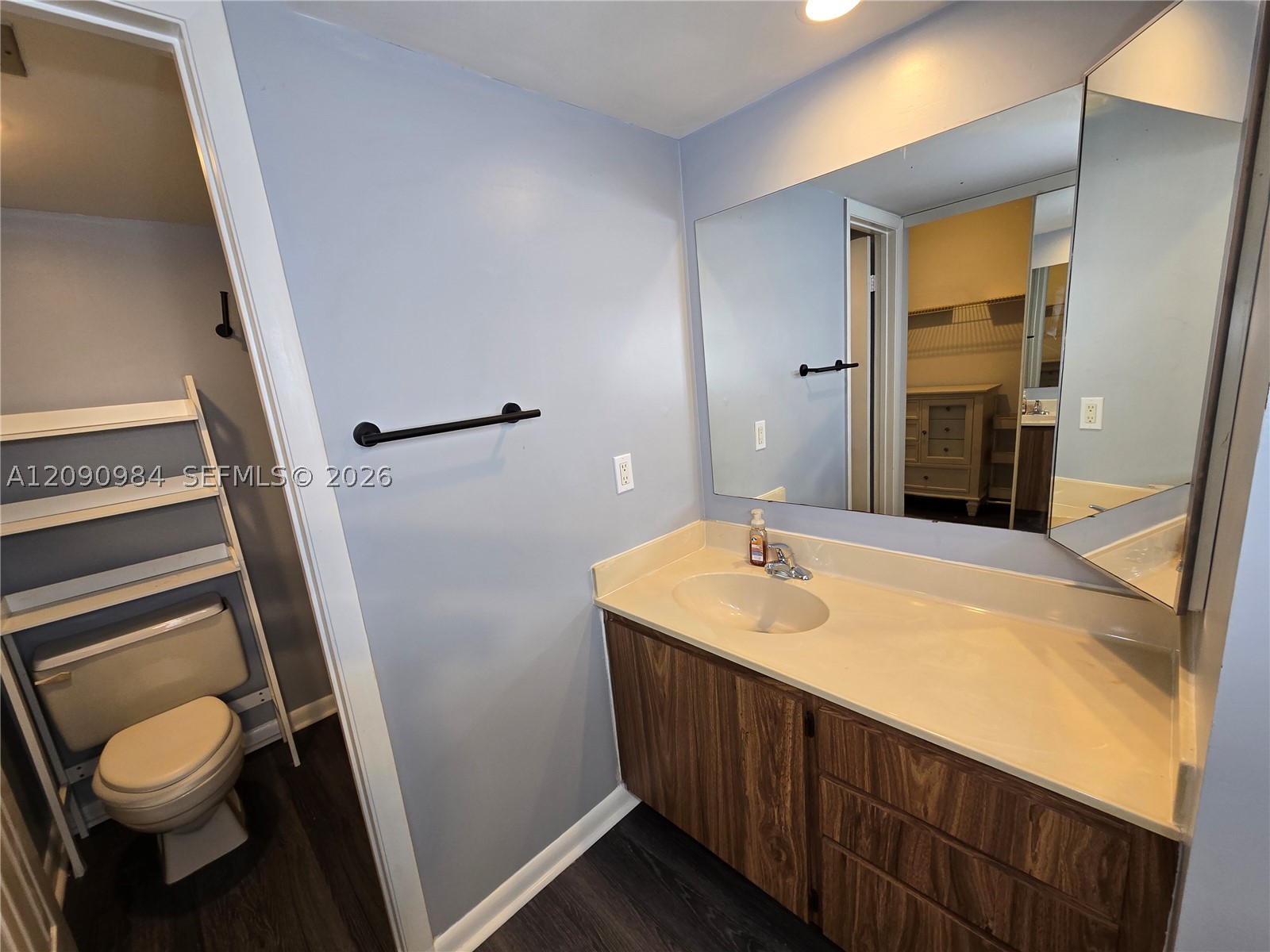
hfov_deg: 106.2
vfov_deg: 89.9
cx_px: 635
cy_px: 476
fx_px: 477
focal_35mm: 13
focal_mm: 2.2
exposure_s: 1/60
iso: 125
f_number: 2.2
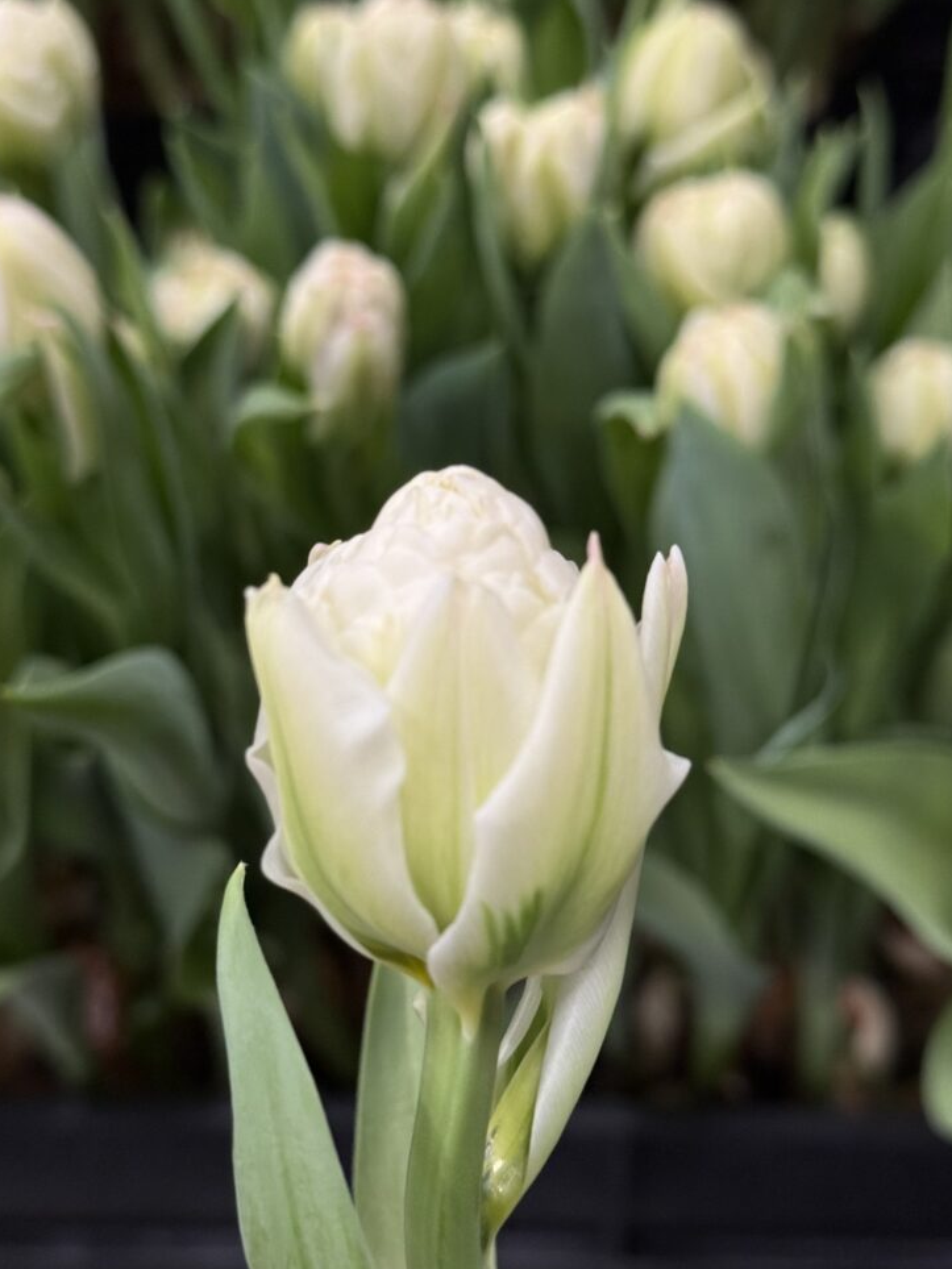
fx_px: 1870
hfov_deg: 28.6
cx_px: 477
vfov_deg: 37.5
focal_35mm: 51
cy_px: 649
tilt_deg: -46.2
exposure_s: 1/50
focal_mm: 6.76
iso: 160
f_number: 1.78
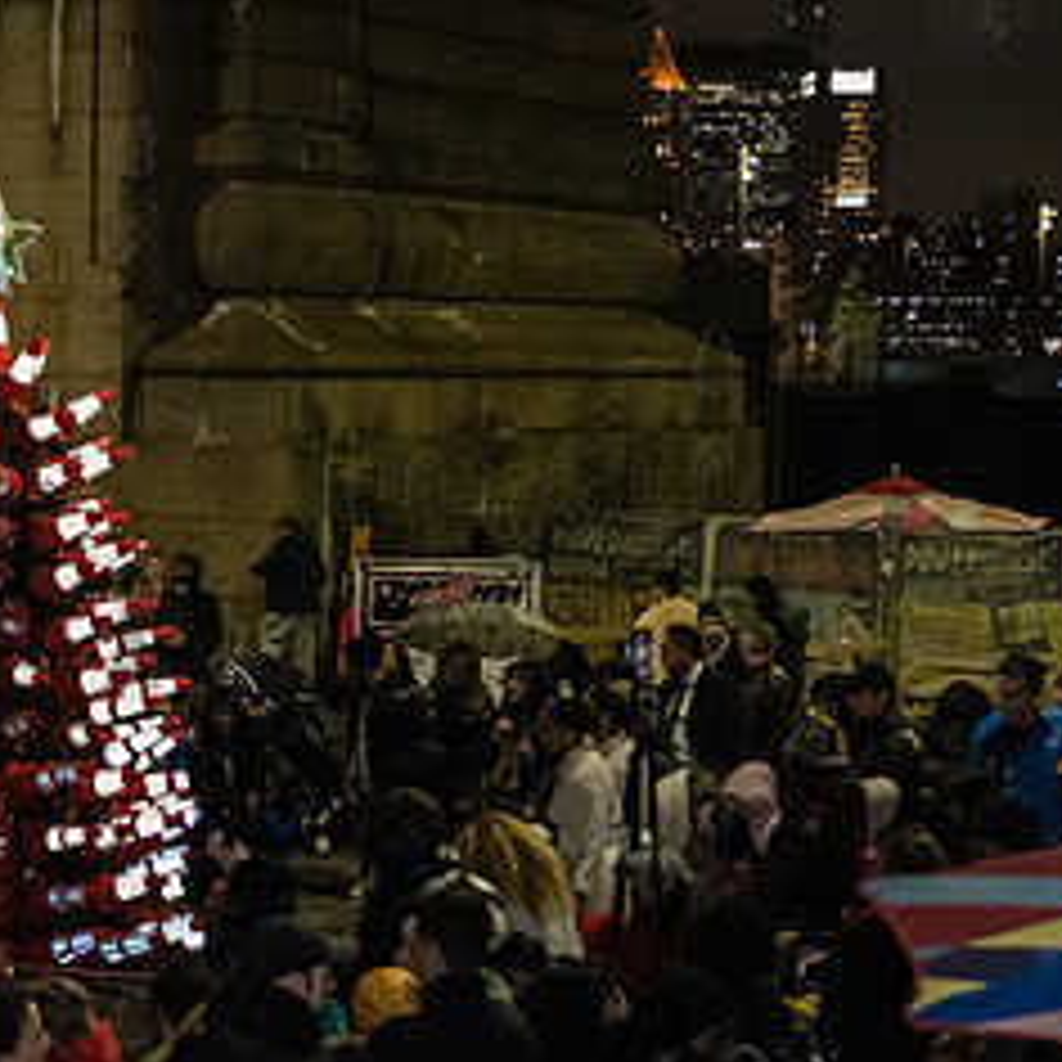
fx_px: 3193
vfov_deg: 18.9
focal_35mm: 92
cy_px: 614
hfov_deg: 18.6
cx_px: 130
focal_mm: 44
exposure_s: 1/160
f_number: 3.2
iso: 8000
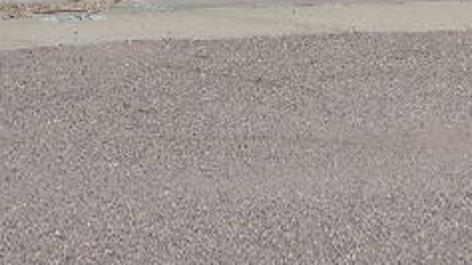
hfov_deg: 13.3
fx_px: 2026
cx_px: 253
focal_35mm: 162
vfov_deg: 7.3
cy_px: -203
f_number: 3.7
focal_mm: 9.8
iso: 80
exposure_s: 1/1250
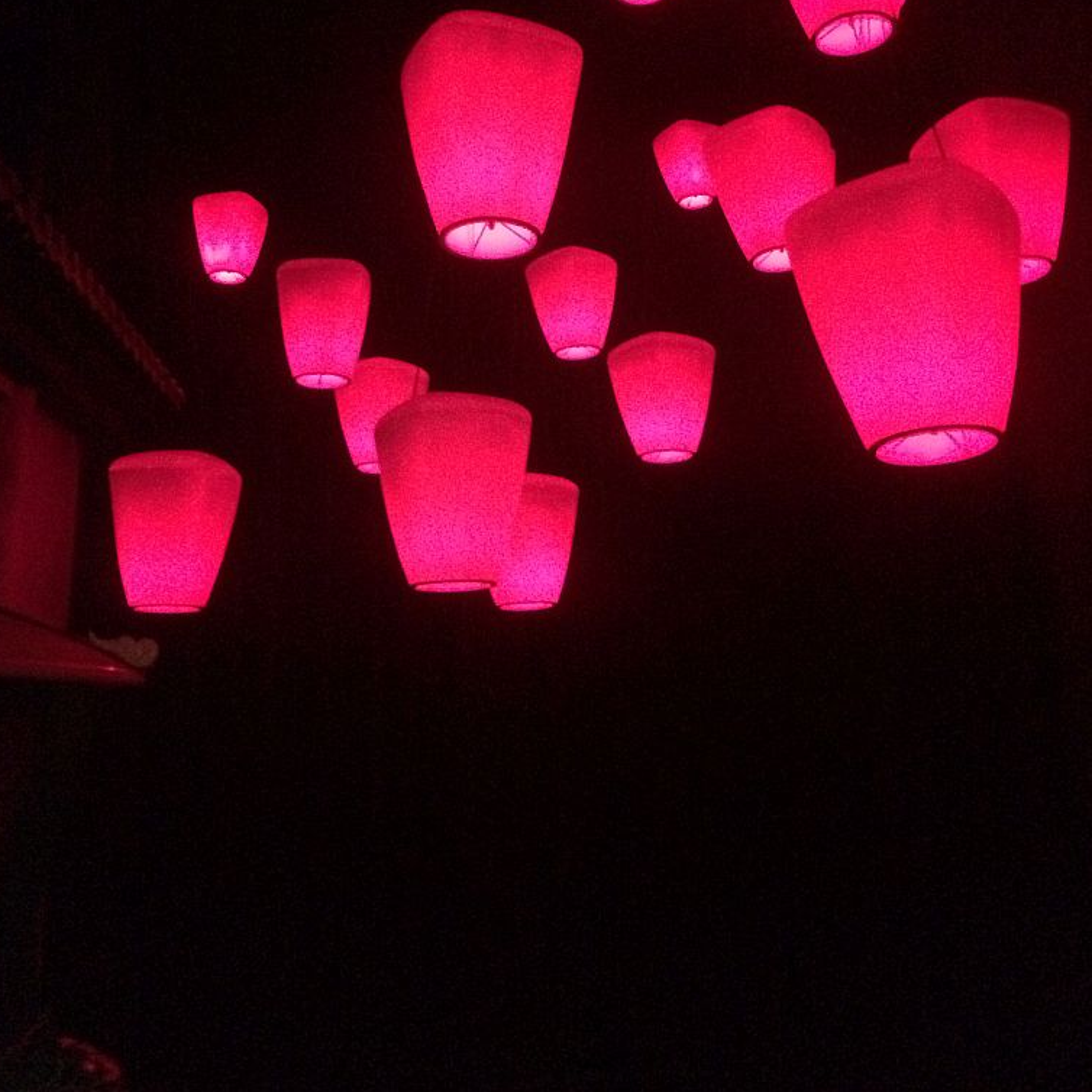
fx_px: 1285
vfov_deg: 45.3
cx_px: 537
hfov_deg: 46.0
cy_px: 352
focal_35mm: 36
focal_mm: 4.12
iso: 800
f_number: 2.2
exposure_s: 1/15
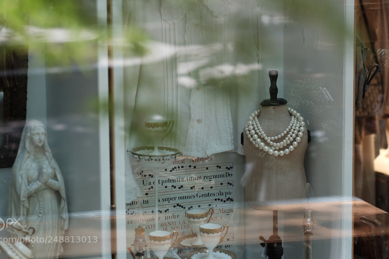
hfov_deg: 21.0
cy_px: 112
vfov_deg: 14.1
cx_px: 175
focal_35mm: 97
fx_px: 1048
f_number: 2
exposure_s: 1/340
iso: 200
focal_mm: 56
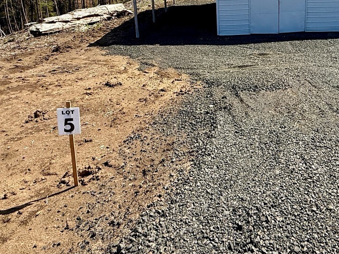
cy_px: 2
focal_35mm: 31
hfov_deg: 56.2
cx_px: 244
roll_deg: +1.1
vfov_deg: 40.1
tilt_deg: -9.3
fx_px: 304
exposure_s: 1/1795
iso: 50
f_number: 2.2
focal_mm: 2.22
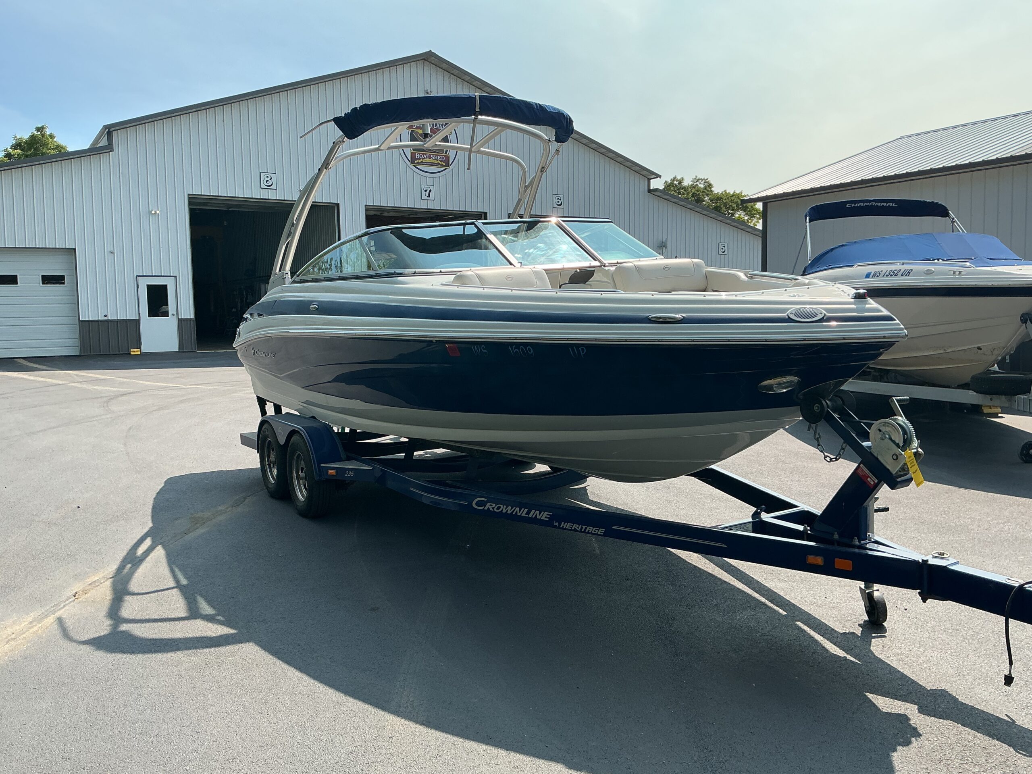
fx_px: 865
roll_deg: +1.3
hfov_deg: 61.7
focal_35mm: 29
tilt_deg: -4.5
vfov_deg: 48.2
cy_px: 387
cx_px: 516
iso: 25
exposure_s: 1/1342
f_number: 1.8
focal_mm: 3
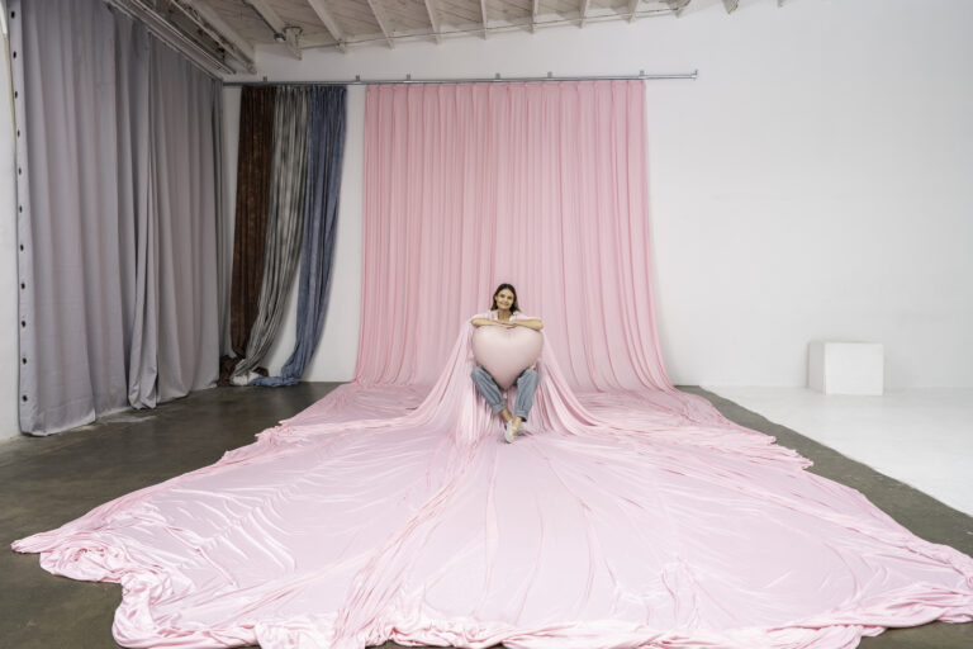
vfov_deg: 53.1
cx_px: 486
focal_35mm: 24
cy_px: 324
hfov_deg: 73.7
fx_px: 649
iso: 200
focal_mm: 24
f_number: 5.6
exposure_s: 1/125
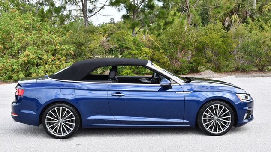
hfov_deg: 40.6
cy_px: 77
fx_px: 366
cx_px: 136
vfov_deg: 23.5
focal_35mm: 51
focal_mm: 24
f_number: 6.3
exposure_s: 1/250
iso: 200
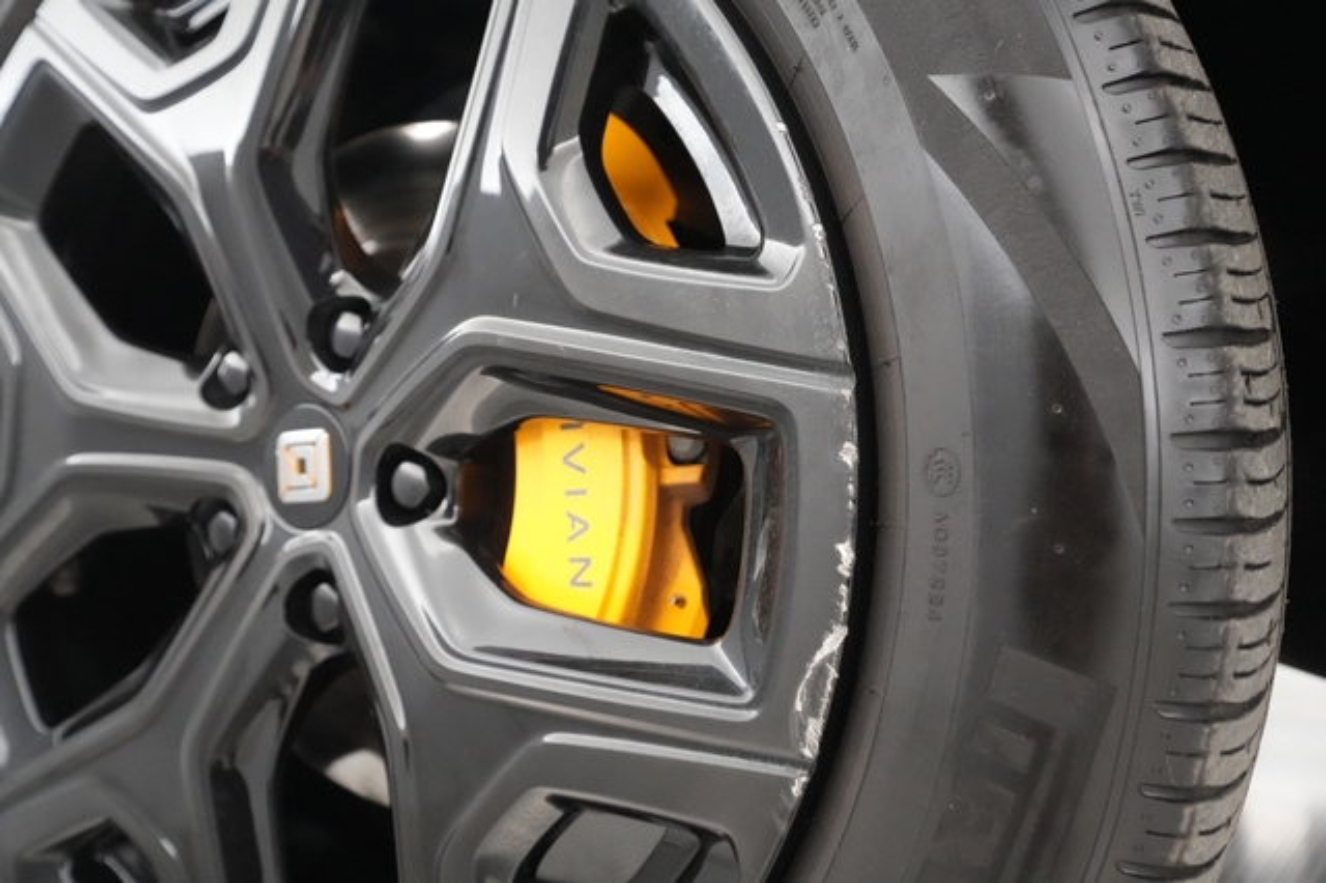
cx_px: 663
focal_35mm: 28
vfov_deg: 46.4
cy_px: 442
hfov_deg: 65.5
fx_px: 1031
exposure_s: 1/100
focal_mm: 28
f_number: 4.5
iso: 16000
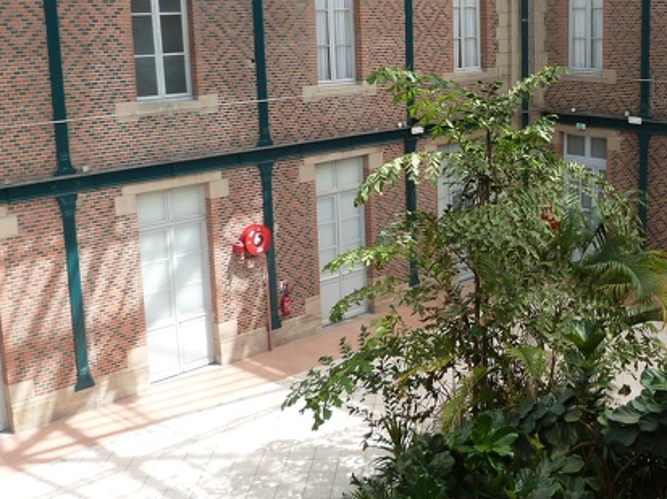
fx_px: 924
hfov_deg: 38.5
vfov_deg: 30.1
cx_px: 510
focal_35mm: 48
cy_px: 178
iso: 100
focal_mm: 4.5
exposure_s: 1/160
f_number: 4
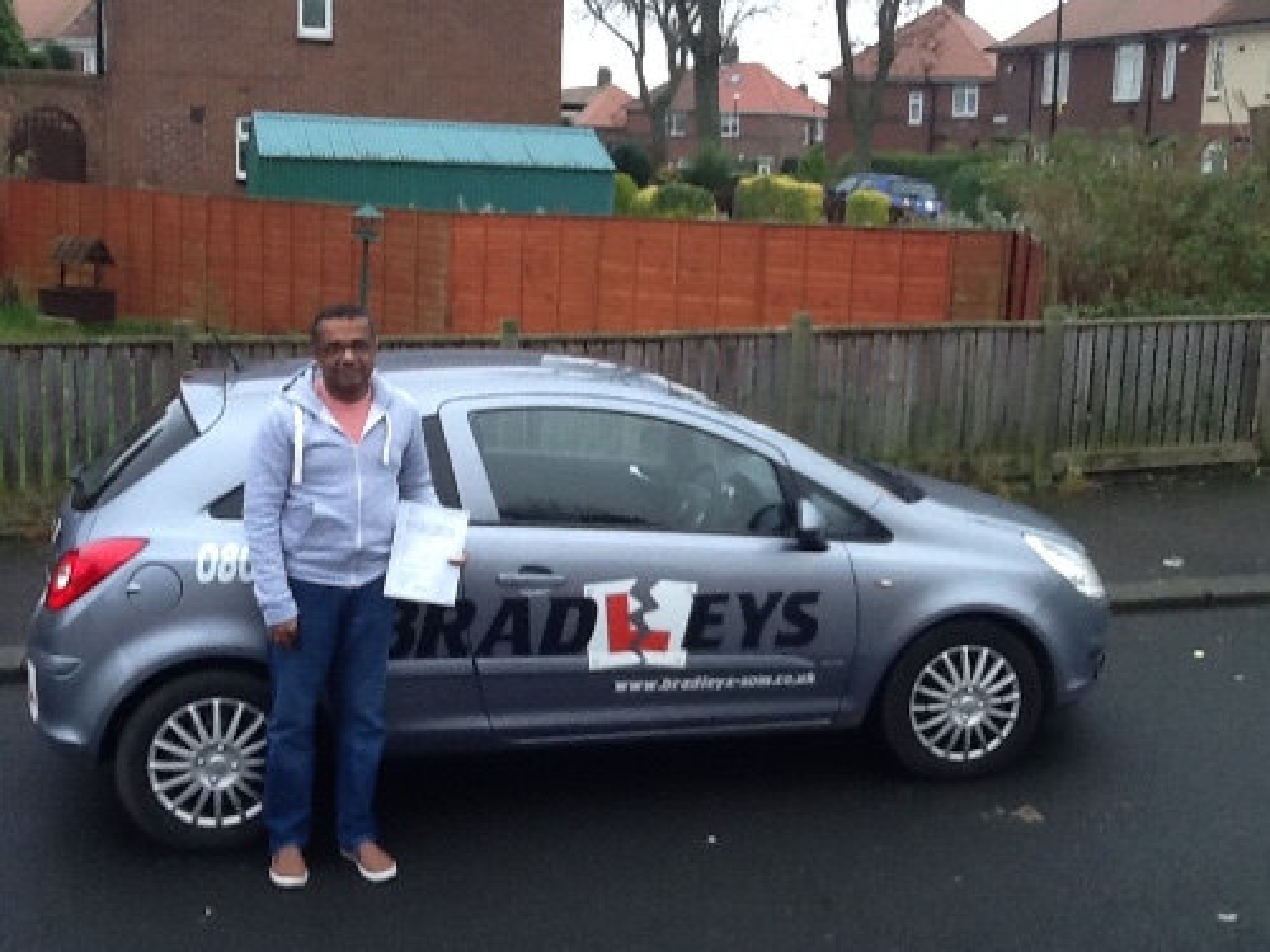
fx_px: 1614
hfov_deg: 42.9
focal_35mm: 44
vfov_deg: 32.9
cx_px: 635
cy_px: 476
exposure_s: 1/30
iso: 64
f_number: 2.4
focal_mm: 2.03
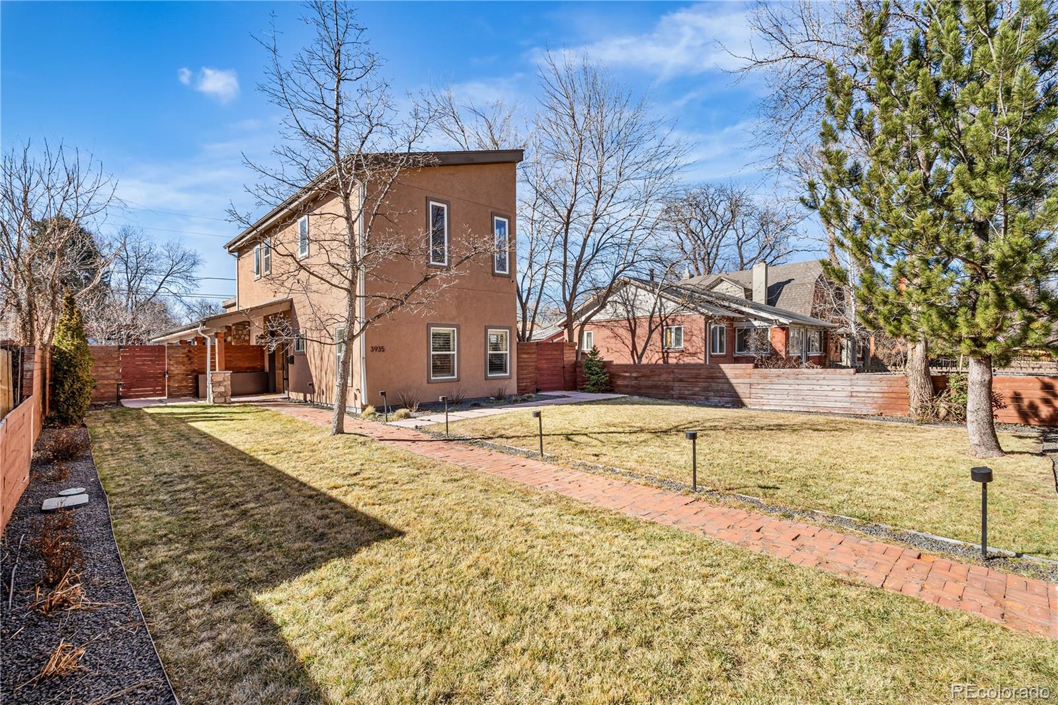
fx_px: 485
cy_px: 352
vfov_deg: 72.0
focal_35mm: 16
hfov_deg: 95.0
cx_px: 529
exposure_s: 1/50
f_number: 8
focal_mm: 16.5
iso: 100
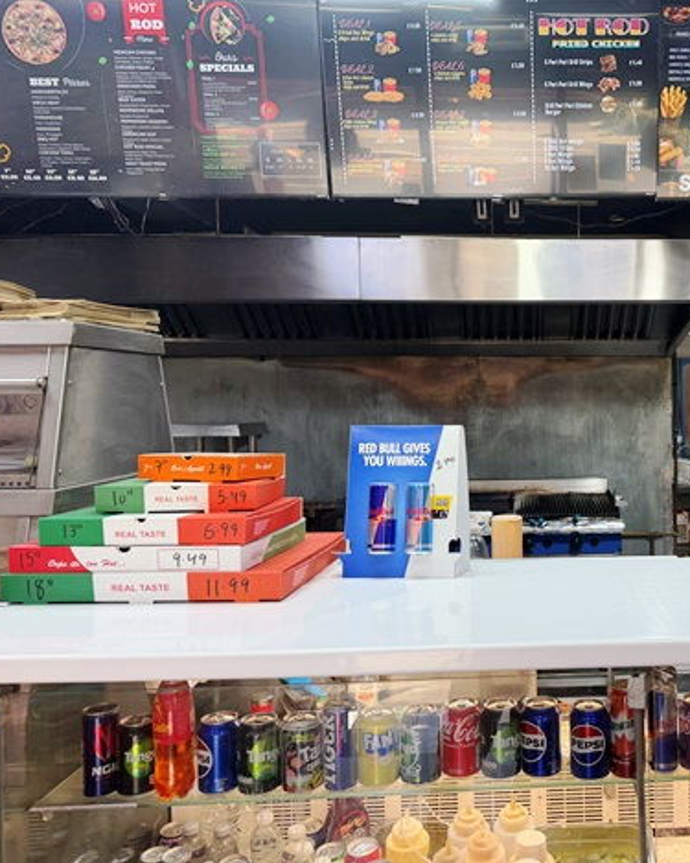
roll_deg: +1.0
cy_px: 425
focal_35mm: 32
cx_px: 569
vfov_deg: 55.7
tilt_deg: +0.2
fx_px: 817
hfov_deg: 43.3
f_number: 1.78
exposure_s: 1/121
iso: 64
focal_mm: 6.76
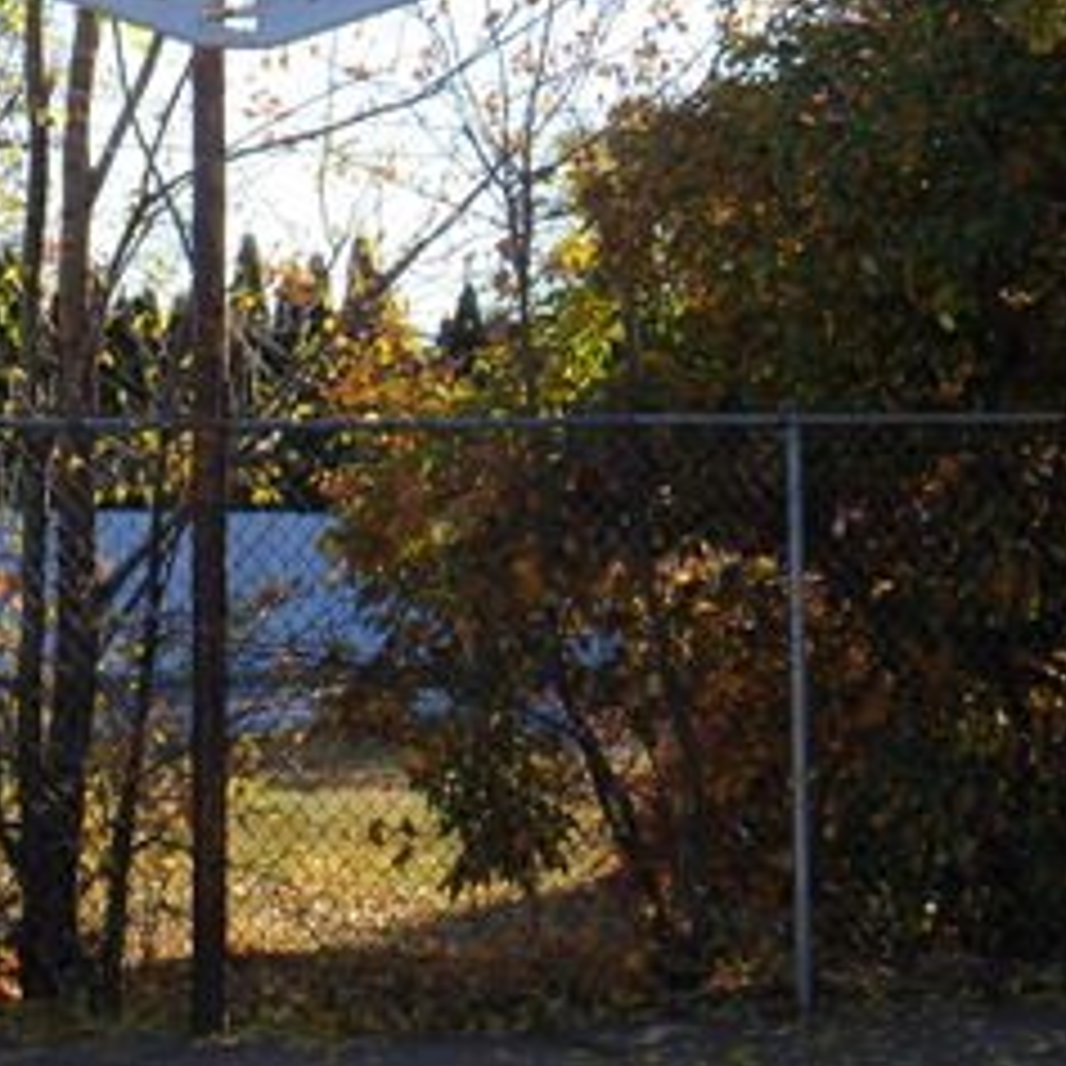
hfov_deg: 10.8
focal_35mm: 162
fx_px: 5644
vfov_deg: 10.8
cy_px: 310
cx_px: 238
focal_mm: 10.6
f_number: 4.7
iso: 80
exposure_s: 1/250
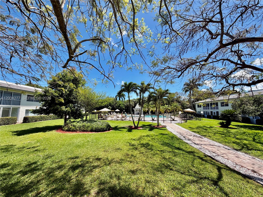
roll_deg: +0.6
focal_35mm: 14
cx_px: 132
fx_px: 106
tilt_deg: +5.6
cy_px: 98
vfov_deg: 85.7
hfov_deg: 102.1
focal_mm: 2.22
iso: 32
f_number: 2.2
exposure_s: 1/770
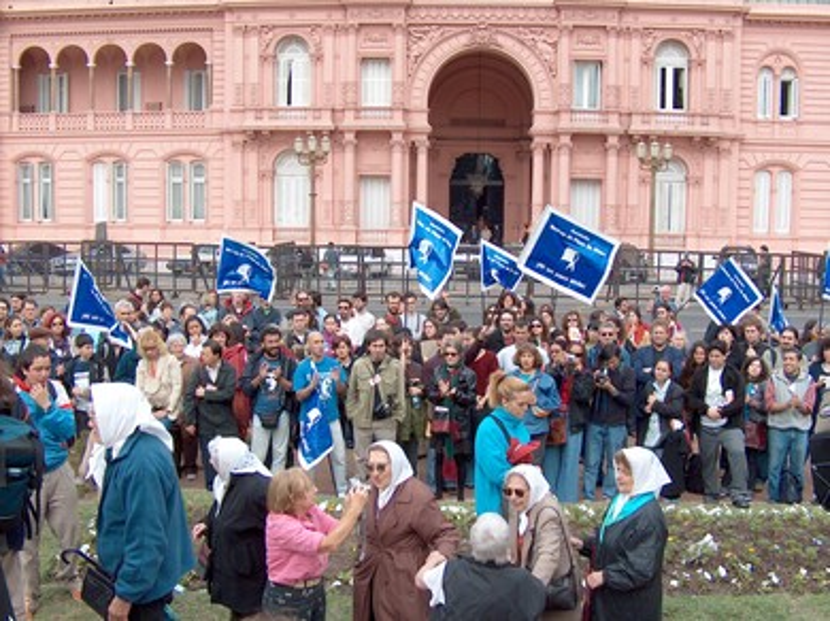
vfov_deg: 38.6
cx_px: 415
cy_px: 310
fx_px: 887
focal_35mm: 37
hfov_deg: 50.2
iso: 100
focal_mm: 7.6
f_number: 3.4
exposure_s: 1/413
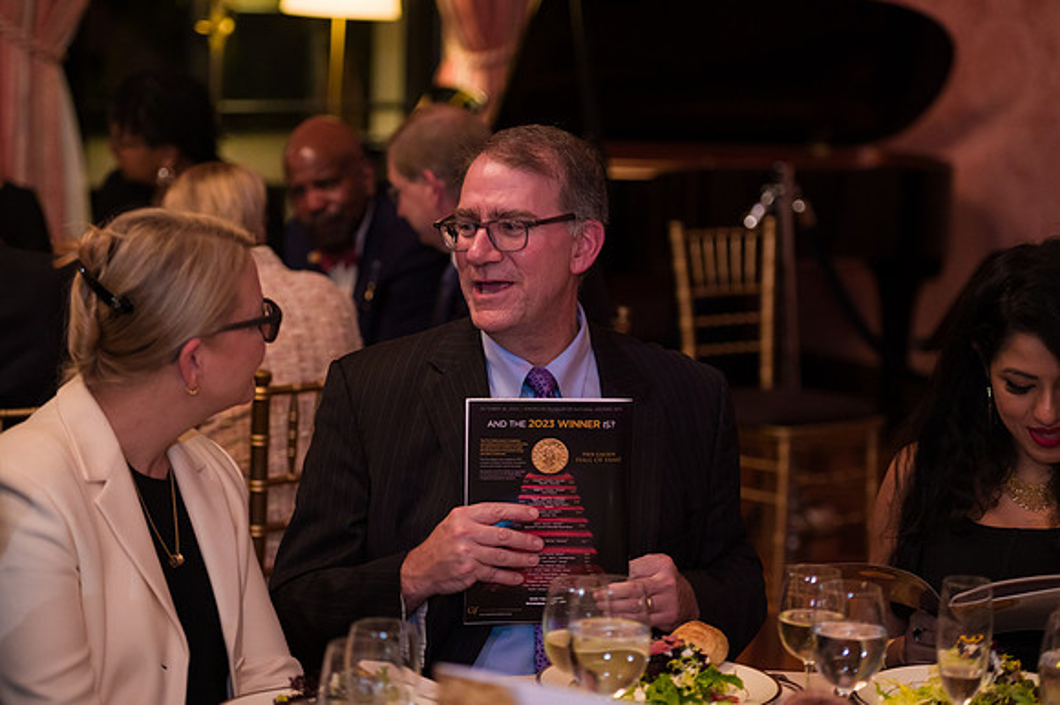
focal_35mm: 93
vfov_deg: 14.7
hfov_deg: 22.0
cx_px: 531
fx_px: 2733
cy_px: 353
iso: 3200
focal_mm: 92
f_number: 3.2
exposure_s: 1/200
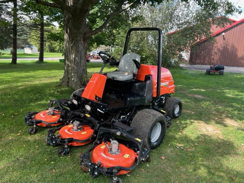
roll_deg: -0.6
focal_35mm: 26
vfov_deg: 53.1
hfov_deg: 67.3
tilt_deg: -10.4
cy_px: 92
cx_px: 122
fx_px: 183
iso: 40
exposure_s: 1/263
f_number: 1.5
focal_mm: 5.7
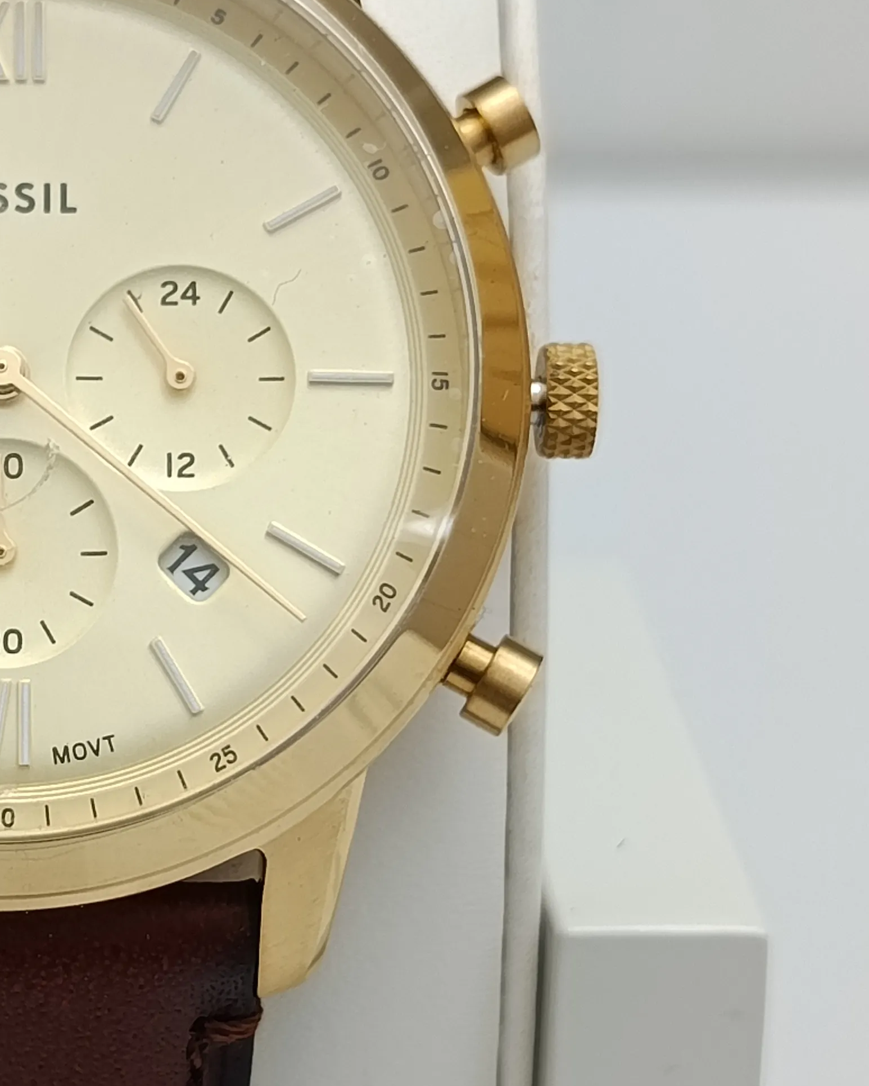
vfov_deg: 19.8
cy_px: 545
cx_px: 61
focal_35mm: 97
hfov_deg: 15.6
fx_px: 3118
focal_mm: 5.24
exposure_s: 1/100
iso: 335
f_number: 1.7
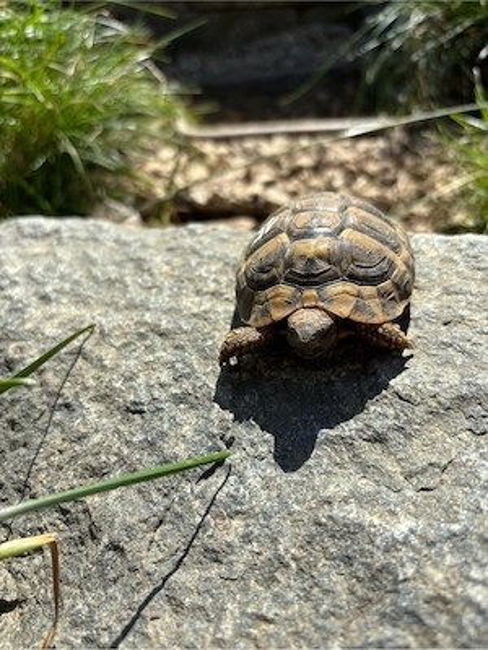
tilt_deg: -40.9
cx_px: 244
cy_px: 325
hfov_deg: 53.1
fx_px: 489
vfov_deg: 67.3
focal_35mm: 26
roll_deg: +0.4
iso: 50
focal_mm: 5.96
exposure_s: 1/2639
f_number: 1.6
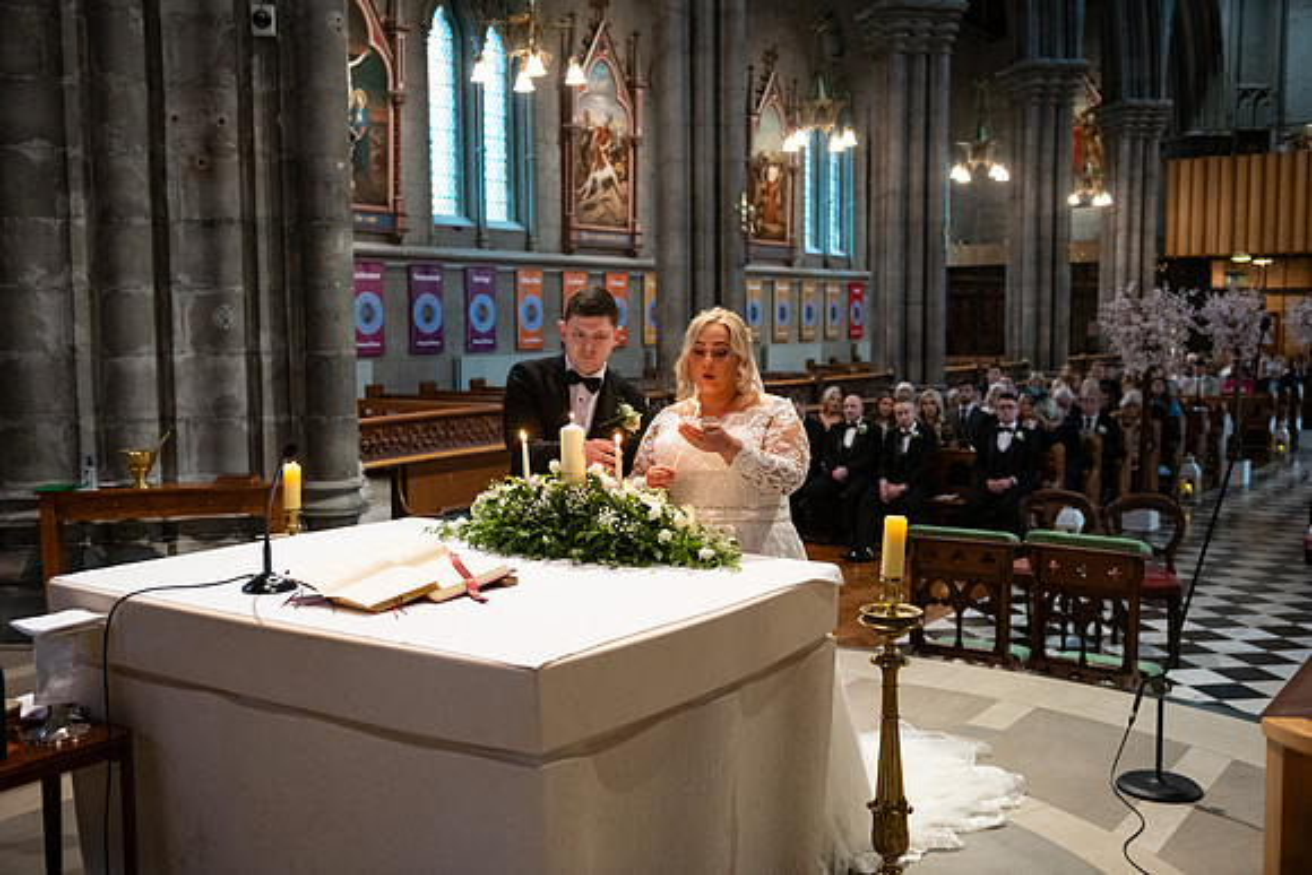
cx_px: 656
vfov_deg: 36.9
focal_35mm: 36
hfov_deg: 53.1
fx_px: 1312
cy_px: 438
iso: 1250
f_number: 3.5
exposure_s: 1/160
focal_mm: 36
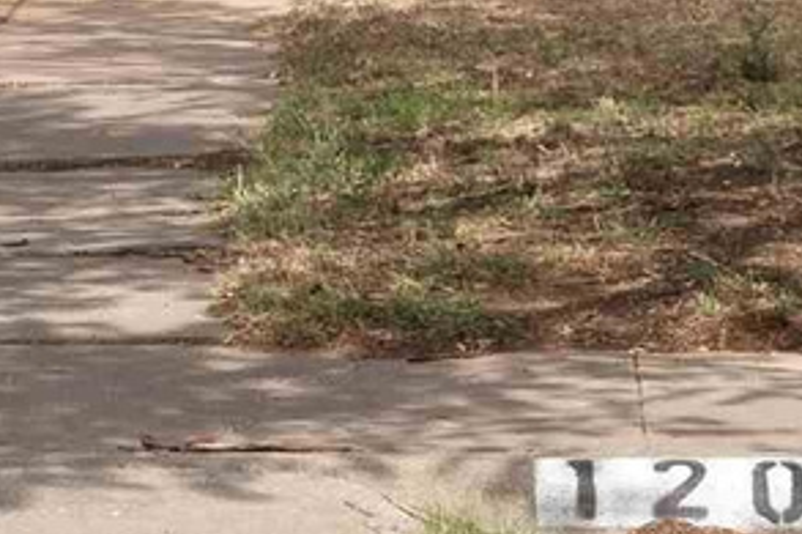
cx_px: 599
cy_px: -708
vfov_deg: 4.5
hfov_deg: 6.9
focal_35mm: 300
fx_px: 6670
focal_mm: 42.8
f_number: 11
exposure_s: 1/200
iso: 80
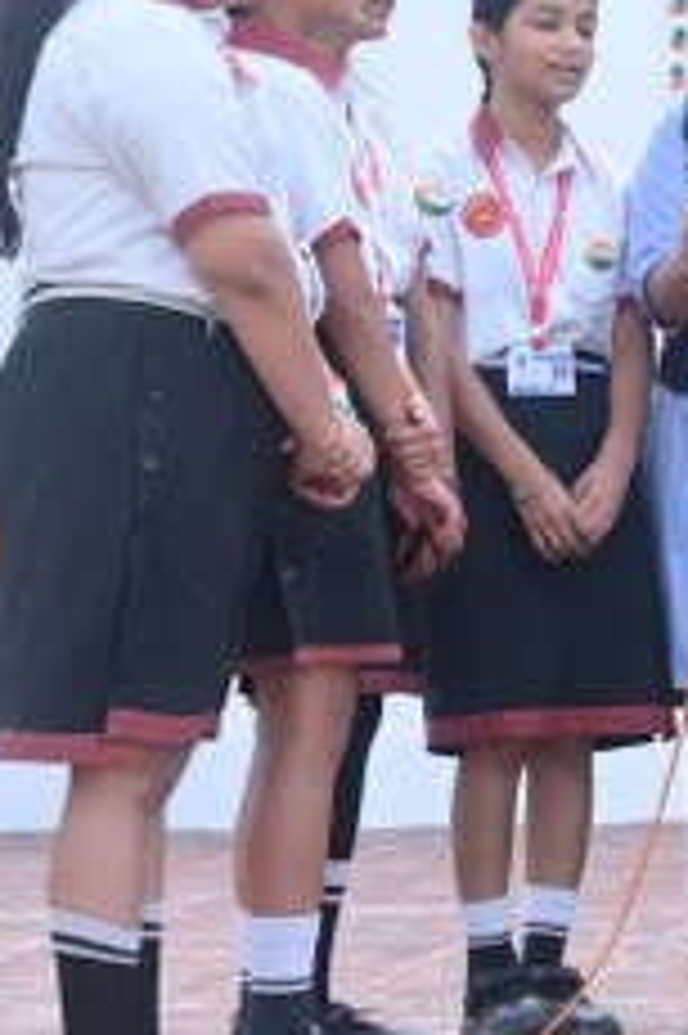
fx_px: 3072
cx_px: 1133
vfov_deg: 19.1
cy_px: 497
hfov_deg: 12.0
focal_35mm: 107
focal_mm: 41
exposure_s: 1/125
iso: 160
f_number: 7.1
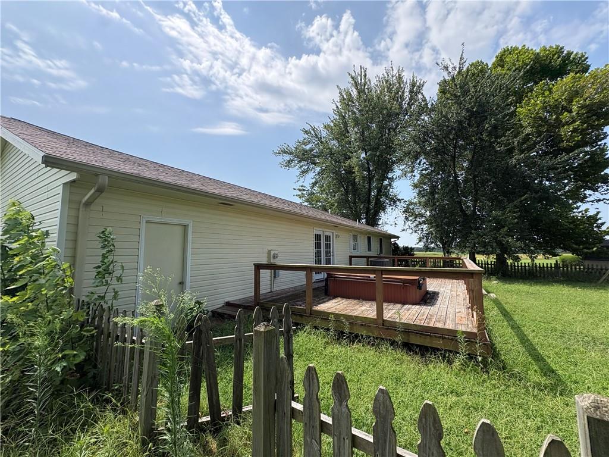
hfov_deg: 102.1
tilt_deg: +6.2
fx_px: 246
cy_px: 228
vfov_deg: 85.7
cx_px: 304
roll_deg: +0.3
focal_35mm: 14
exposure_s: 1/1637
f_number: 2.2
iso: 64
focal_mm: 2.22
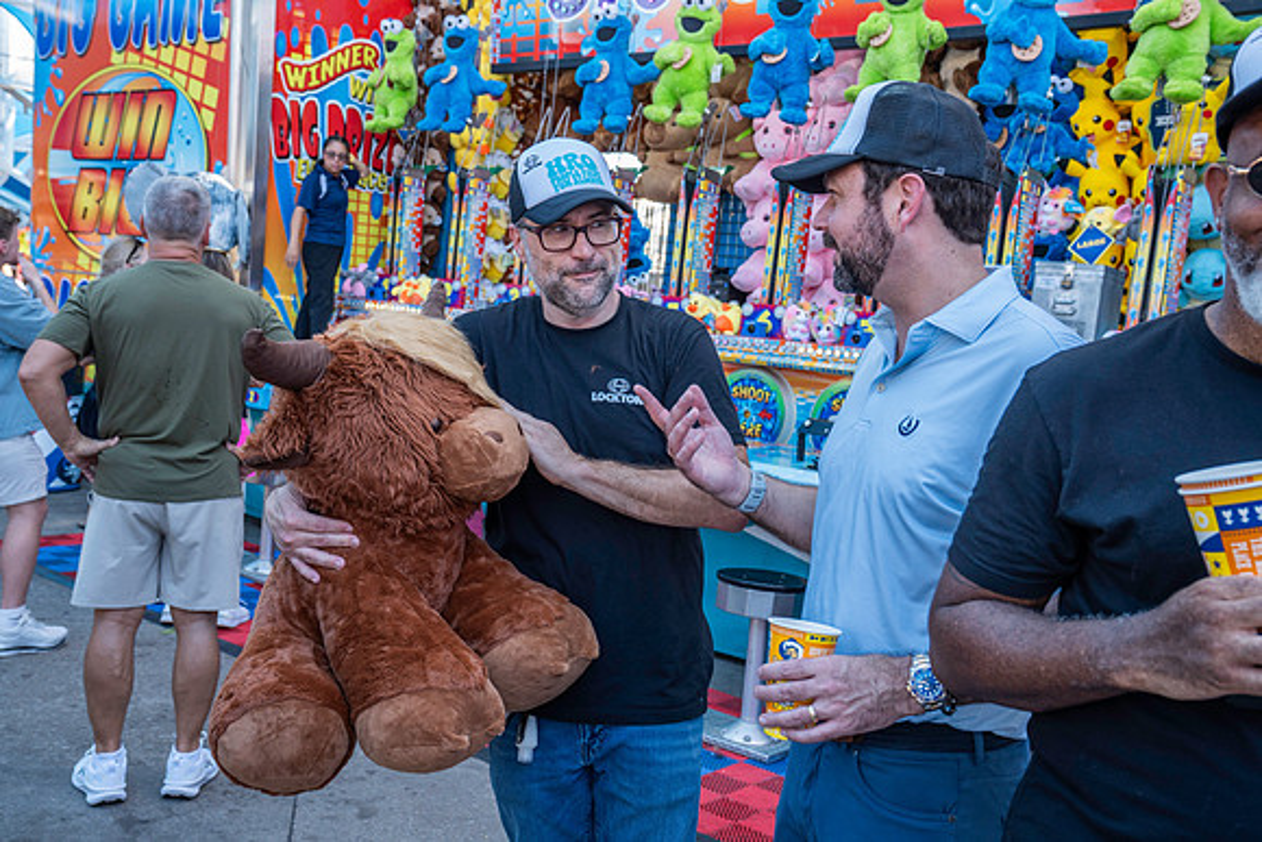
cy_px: 421
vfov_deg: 36.9
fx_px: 1262
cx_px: 631
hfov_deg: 53.1
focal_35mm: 36
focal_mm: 36
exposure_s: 1/200
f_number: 5.6
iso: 640
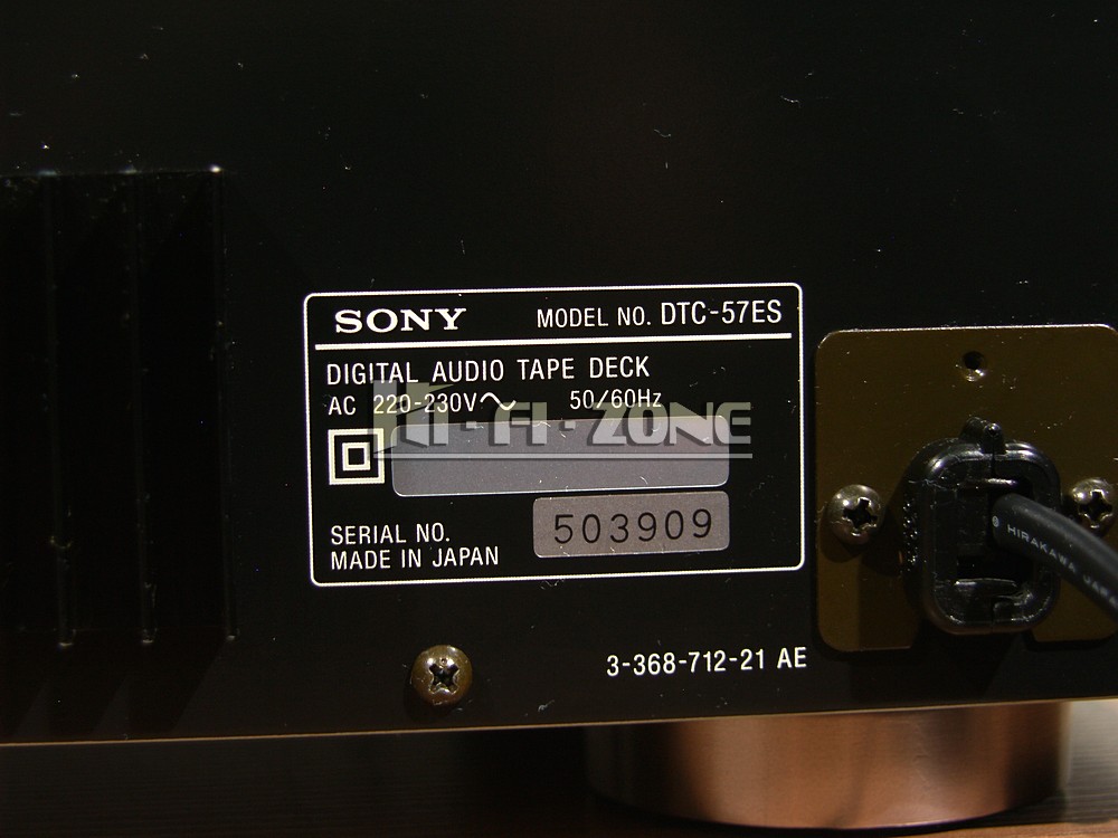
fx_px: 2584
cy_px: 419
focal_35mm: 80
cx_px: 559
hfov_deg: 24.4
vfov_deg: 18.4
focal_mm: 20.7
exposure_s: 1/80
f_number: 3.2
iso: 50
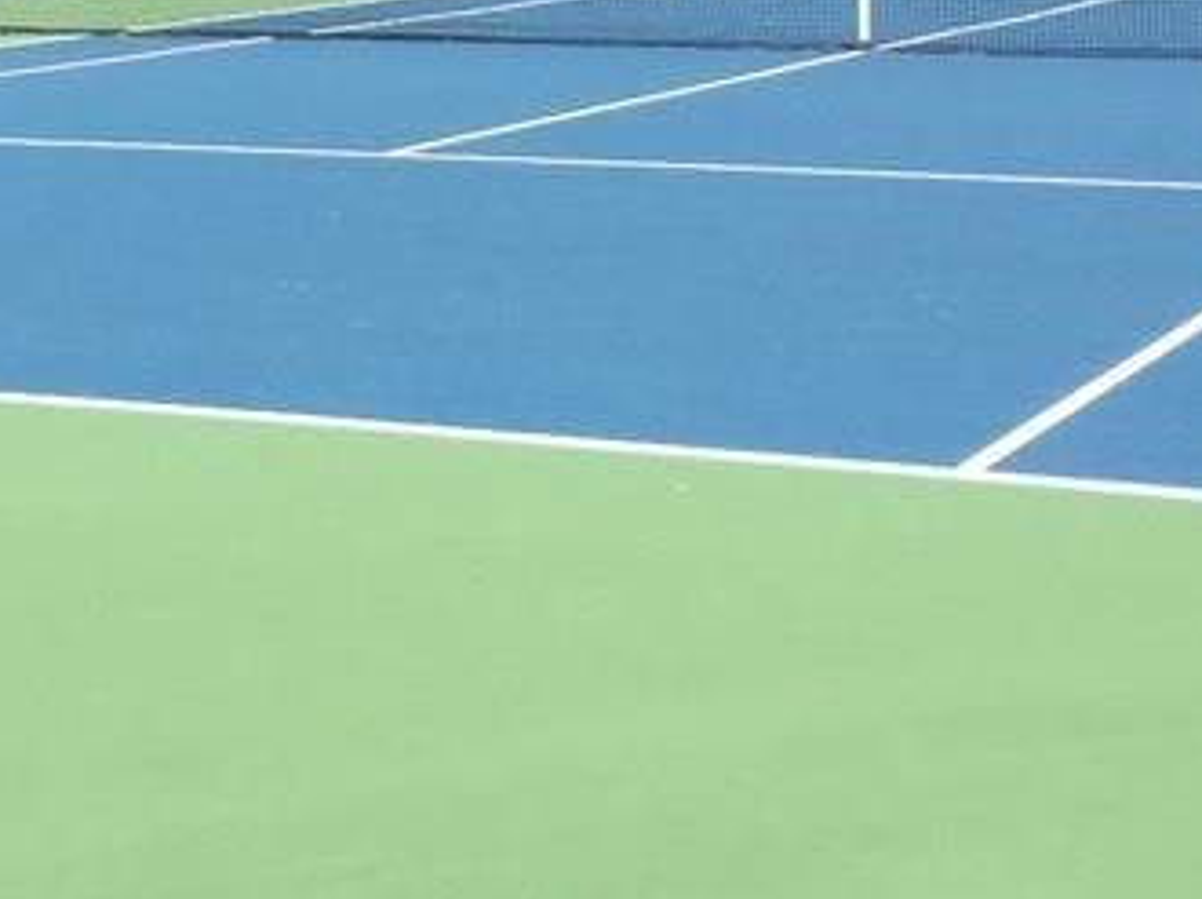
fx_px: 3123
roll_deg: +0.0
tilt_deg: +0.1
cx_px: 375
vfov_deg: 15.7
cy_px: -226
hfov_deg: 21.7
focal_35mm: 90
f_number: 2.2
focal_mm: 4.15
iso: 32
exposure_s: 1/1014
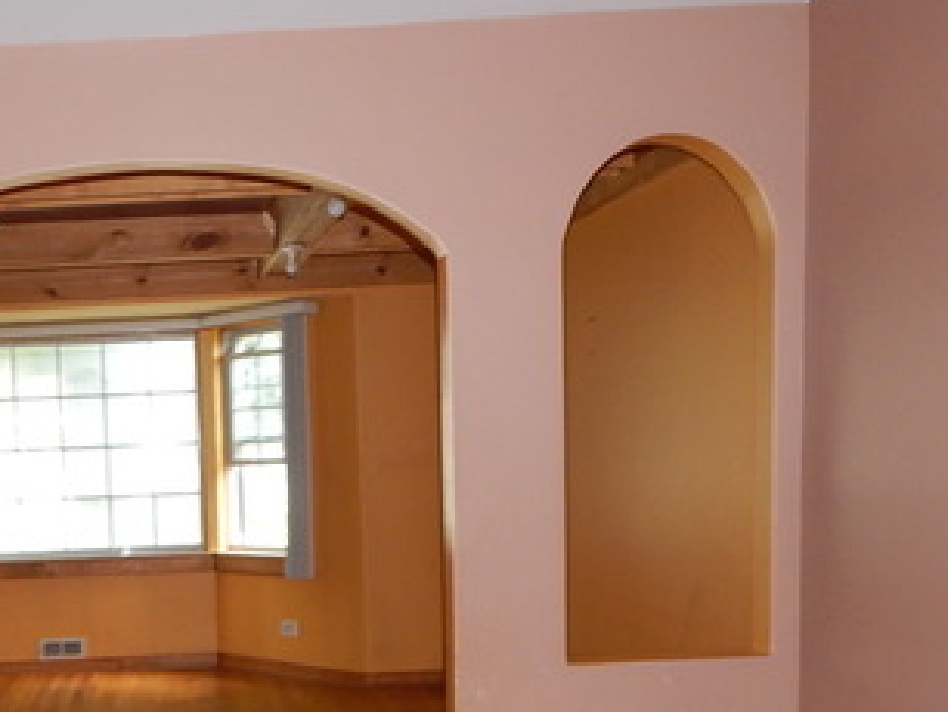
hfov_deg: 38.9
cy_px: 579
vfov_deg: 30.7
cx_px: 133
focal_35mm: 46
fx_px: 1261
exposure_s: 1/30
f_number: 3
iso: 220
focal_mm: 4
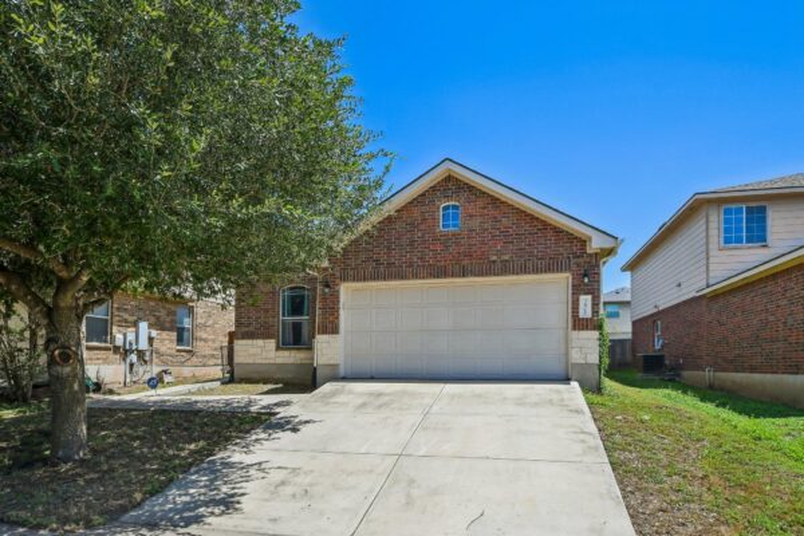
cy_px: 268
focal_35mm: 21
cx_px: 402
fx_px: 469
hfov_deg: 81.2
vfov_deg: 59.5
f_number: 8
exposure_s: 1/1000
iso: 400
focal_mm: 14
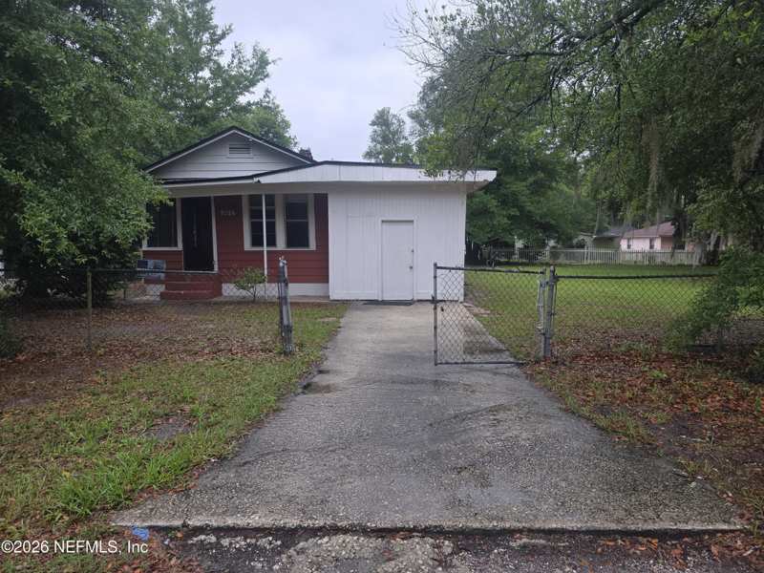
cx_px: 382
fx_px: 508
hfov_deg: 73.9
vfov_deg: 58.9
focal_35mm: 23
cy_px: 286
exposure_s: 1/284
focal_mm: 6.3
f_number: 1.7
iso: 12
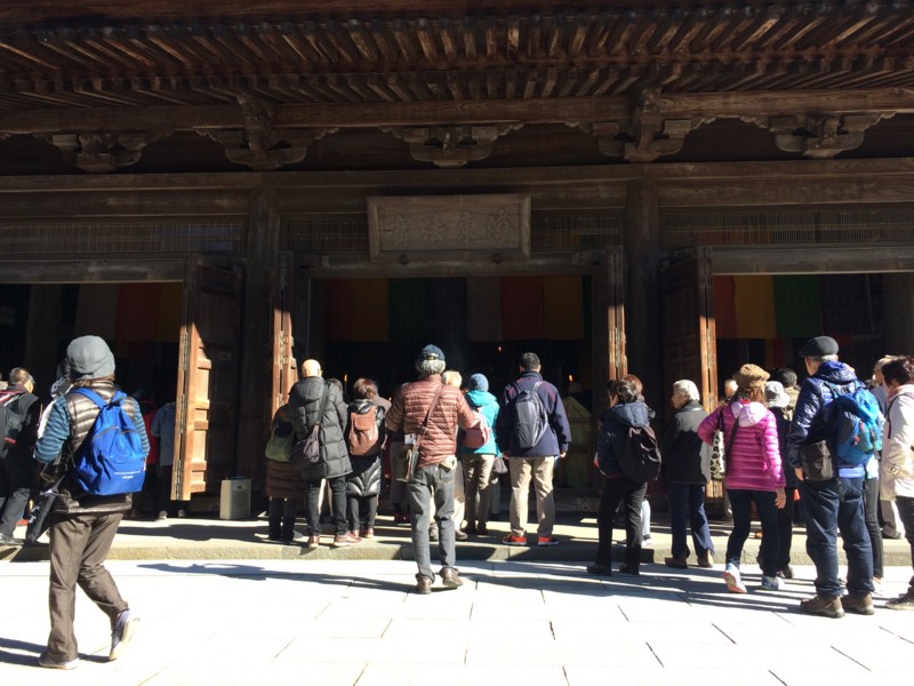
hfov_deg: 61.7
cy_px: 343
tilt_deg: +7.1
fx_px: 766
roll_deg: +1.1
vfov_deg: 48.2
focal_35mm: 29
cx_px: 457
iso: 32
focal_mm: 4.15
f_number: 2.2
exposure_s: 1/441
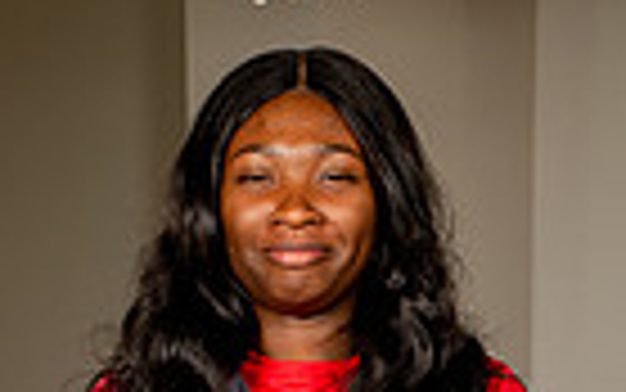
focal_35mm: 181
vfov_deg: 6.8
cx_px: 257
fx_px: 3089
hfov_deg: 11.6
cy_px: 996
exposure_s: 1/400
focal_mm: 55
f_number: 8
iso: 250
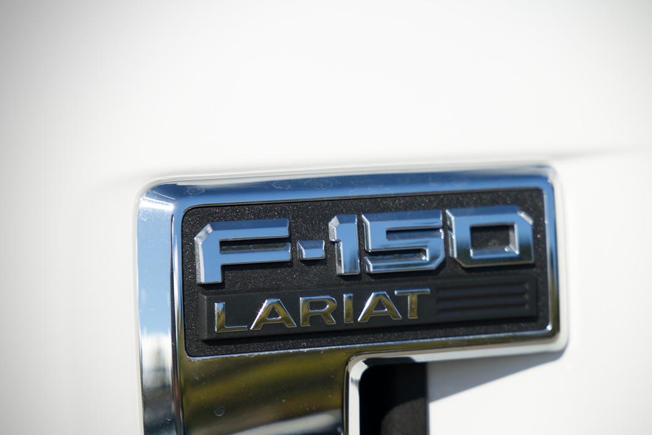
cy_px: 249
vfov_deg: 10.6
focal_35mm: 130
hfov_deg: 15.8
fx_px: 2355
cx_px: 377
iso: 250
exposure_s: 1/50
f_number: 2.8
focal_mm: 70
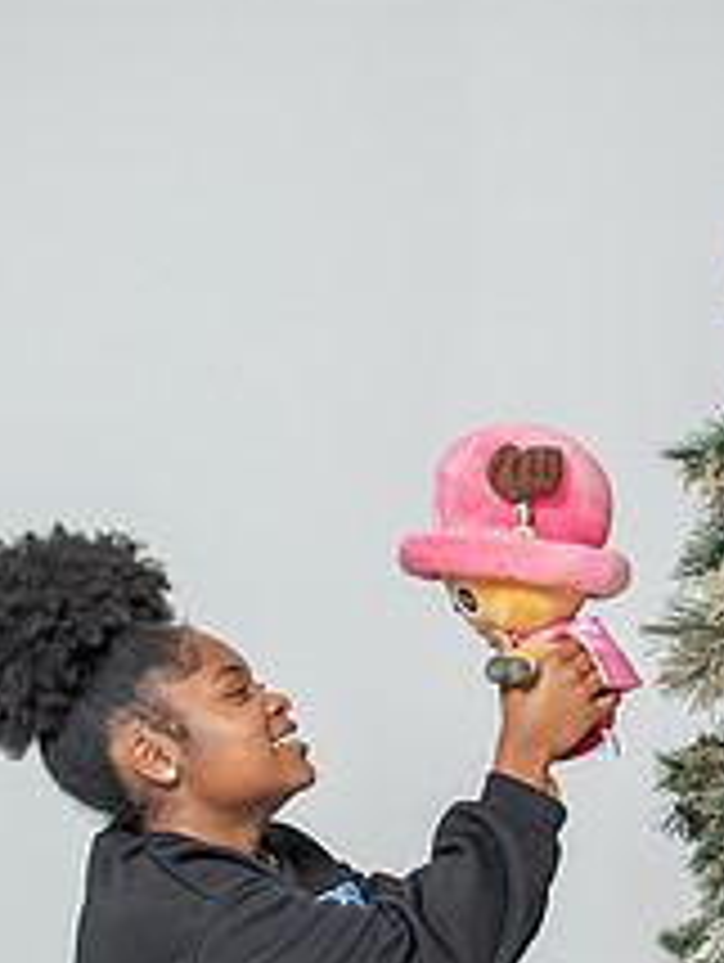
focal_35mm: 105
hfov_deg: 14.1
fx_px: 2922
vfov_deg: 18.4
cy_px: 837
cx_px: 450
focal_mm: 35
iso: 100
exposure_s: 1/250
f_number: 3.2
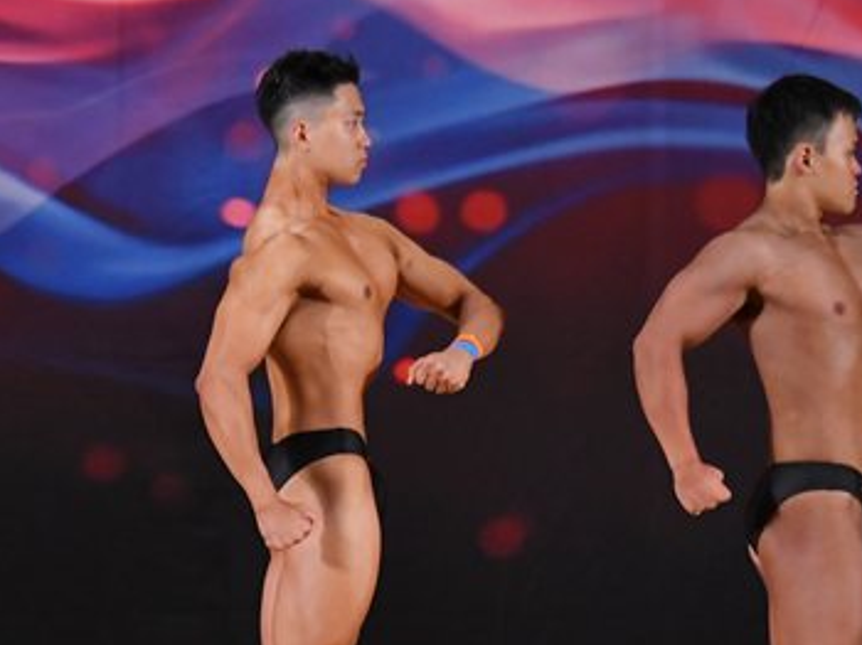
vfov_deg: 3.5
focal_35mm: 430
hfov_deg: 4.6
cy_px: 517
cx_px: 240
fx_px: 10700
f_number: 5.6
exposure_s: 1/400
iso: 3200
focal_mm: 135
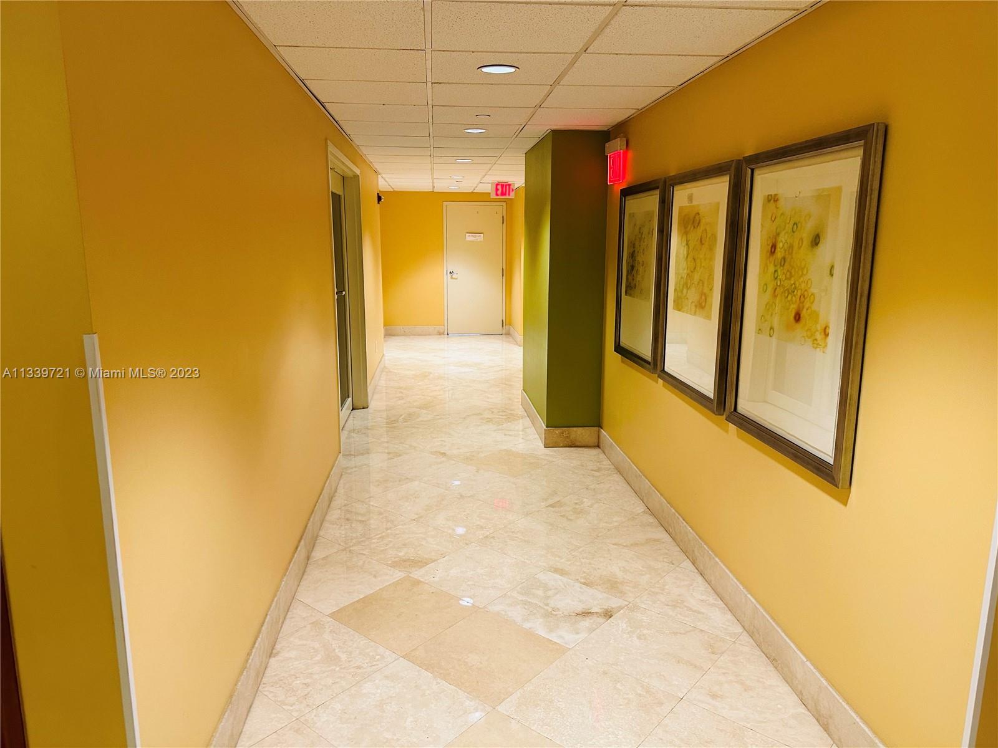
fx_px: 692
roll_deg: -0.3
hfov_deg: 71.6
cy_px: 374
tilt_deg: -9.9
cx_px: 499
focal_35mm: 24
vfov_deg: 56.8
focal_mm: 6.86
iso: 250
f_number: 1.78
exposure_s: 1/60
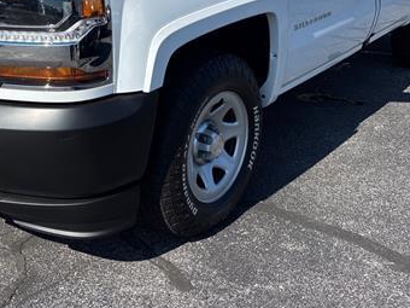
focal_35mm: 49
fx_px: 580
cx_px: 151
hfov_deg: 38.6
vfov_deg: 28.8
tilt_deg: -12.7
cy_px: 48
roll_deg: +0.2
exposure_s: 1/3937
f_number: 1.6
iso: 50
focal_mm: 5.96
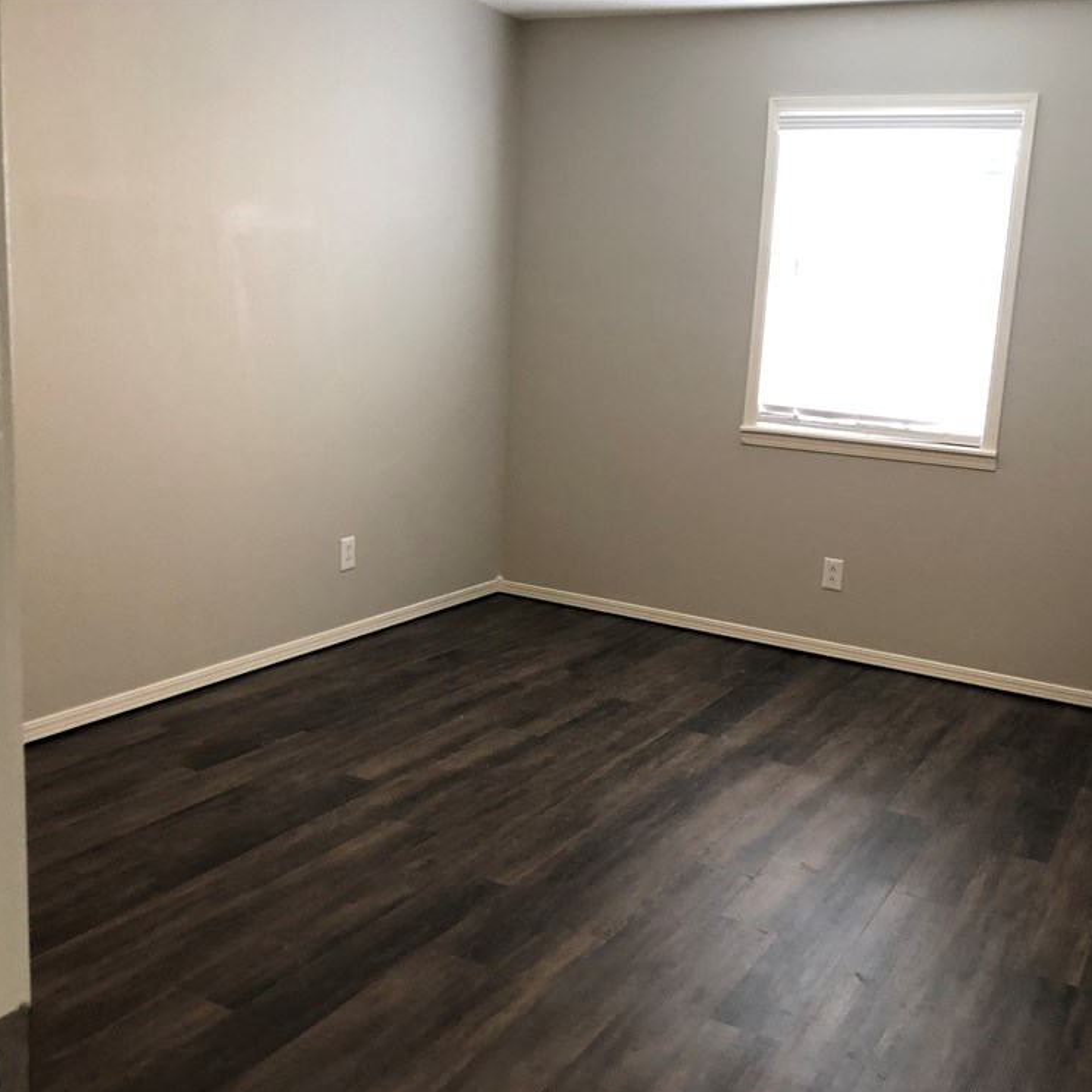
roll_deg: -3.4
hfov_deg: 48.3
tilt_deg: -12.5
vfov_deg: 48.4
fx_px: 1213
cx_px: 627
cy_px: 557
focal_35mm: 34
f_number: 1.8
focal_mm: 3.99
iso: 80
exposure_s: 1/15
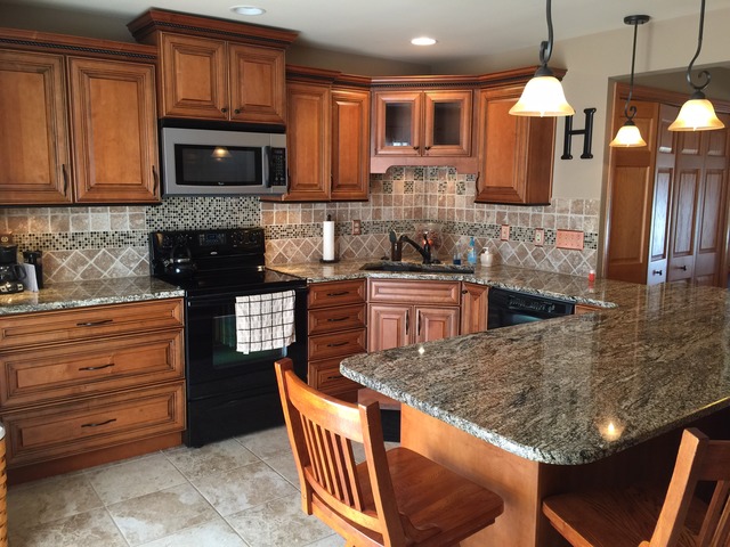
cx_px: 365
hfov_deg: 61.7
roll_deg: -1.0
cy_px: 274
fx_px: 612
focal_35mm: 29
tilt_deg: -8.9
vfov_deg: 48.2
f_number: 2.2
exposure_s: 1/15
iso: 40
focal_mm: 4.15
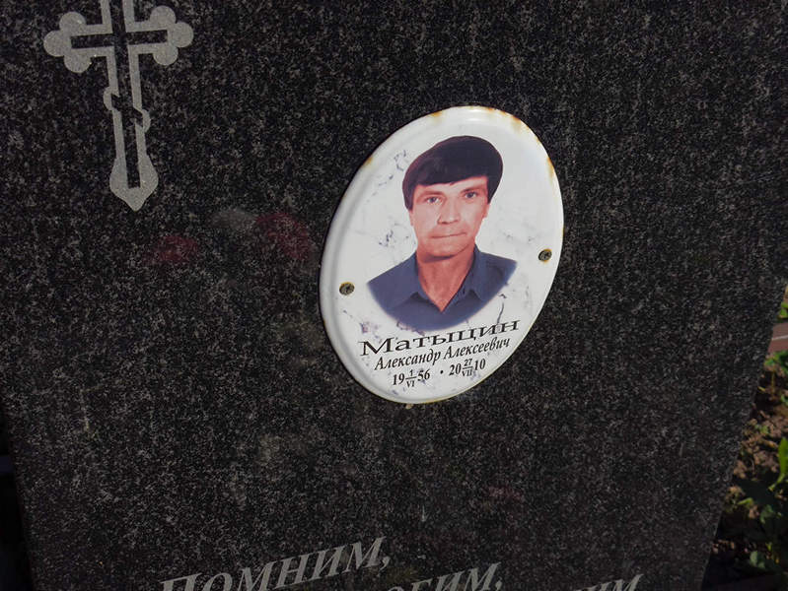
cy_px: 296
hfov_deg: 38.2
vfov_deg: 29.1
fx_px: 1139
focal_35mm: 50
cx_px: 394
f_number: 1.7
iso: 50
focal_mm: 4.71
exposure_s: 1/2949
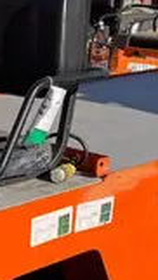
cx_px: -57
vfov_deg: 22.0
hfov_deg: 12.2
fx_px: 716
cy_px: 217
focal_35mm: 96
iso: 32
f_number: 1.6
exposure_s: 1/2451
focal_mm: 4.2
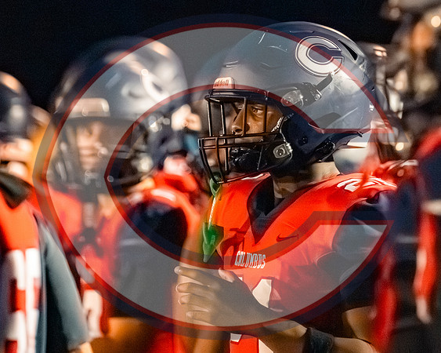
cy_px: 13
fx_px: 11322
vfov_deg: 1.8
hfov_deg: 2.2
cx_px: 245
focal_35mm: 868
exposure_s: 1/3200
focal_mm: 400
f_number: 4.5
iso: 25600
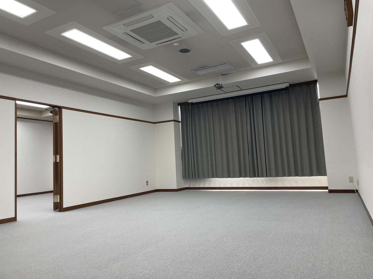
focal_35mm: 26
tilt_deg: +5.3
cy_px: 140
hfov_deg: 67.3
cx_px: 186
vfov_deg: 53.1
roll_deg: +2.5
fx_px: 280
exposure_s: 1/120
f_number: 1.6
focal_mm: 4.2
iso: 100
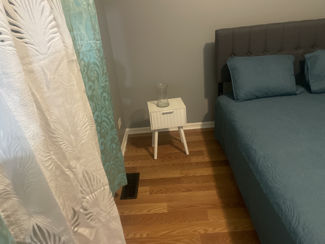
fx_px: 244
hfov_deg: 67.3
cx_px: 162
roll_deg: +6.5
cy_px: 122
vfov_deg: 53.1
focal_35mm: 26
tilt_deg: -23.9
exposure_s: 1/30
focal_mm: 4.2
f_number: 1.6
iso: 800
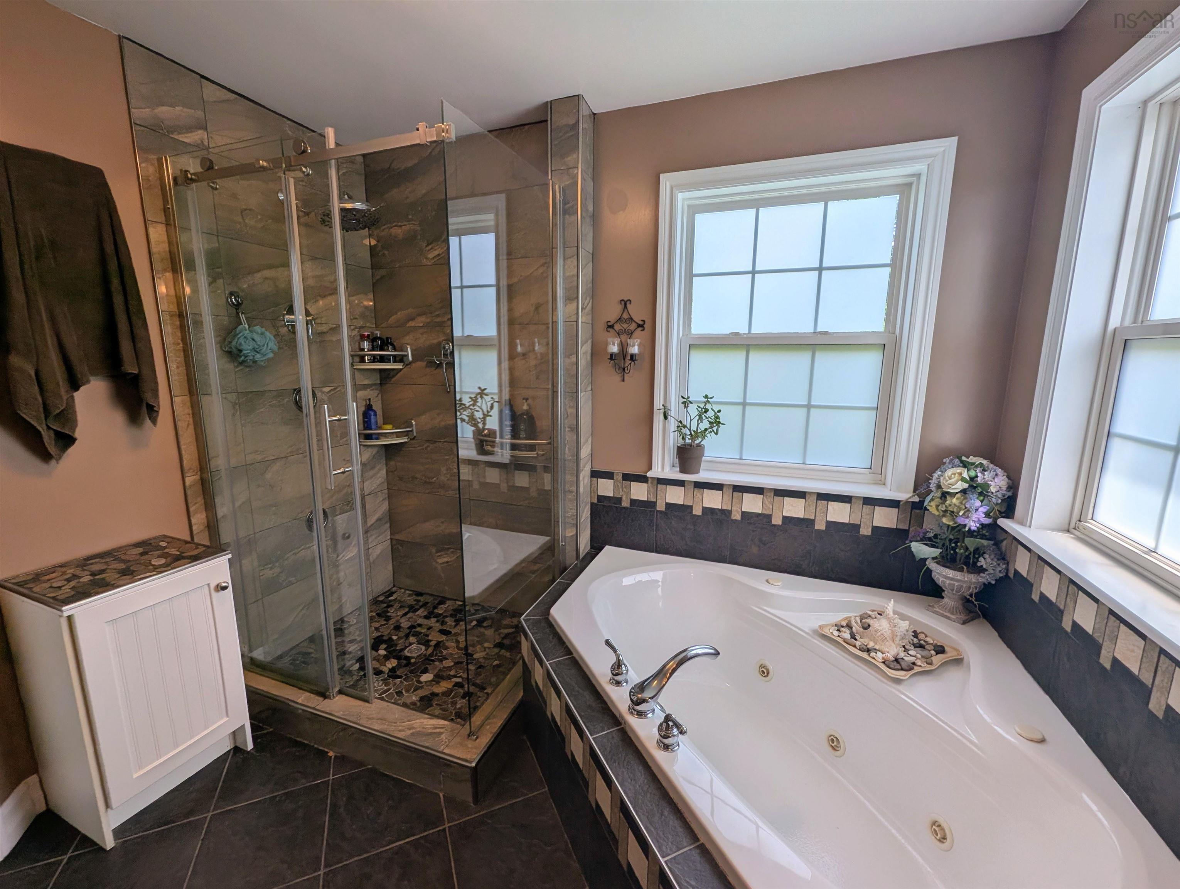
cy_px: 444
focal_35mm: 13
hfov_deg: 106.1
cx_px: 590
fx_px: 444
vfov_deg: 90.1
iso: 42
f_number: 2.2
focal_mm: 1.95
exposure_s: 1/247
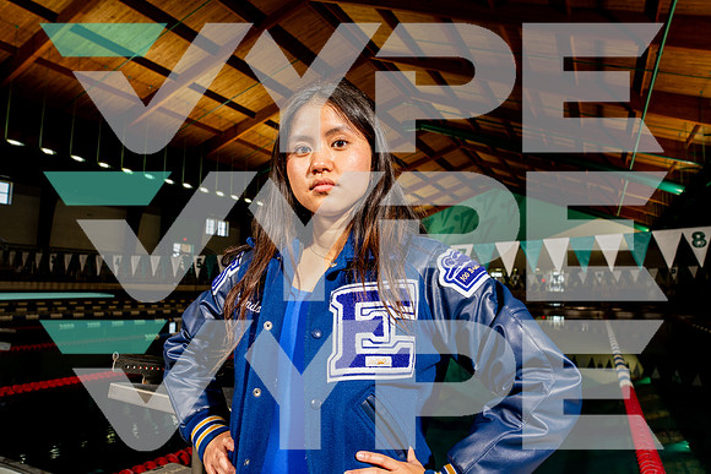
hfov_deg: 73.7
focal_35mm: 24
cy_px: 237
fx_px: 474
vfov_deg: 53.2
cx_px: 356
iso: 500
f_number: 7.1
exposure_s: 1/125
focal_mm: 24
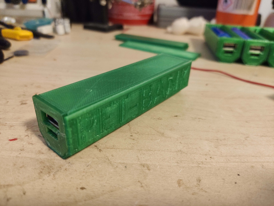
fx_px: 206
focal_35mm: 26
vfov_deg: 53.1
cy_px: 103
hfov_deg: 67.3
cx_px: 137
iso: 6816
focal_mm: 4.75
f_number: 1.75
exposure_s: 1/50
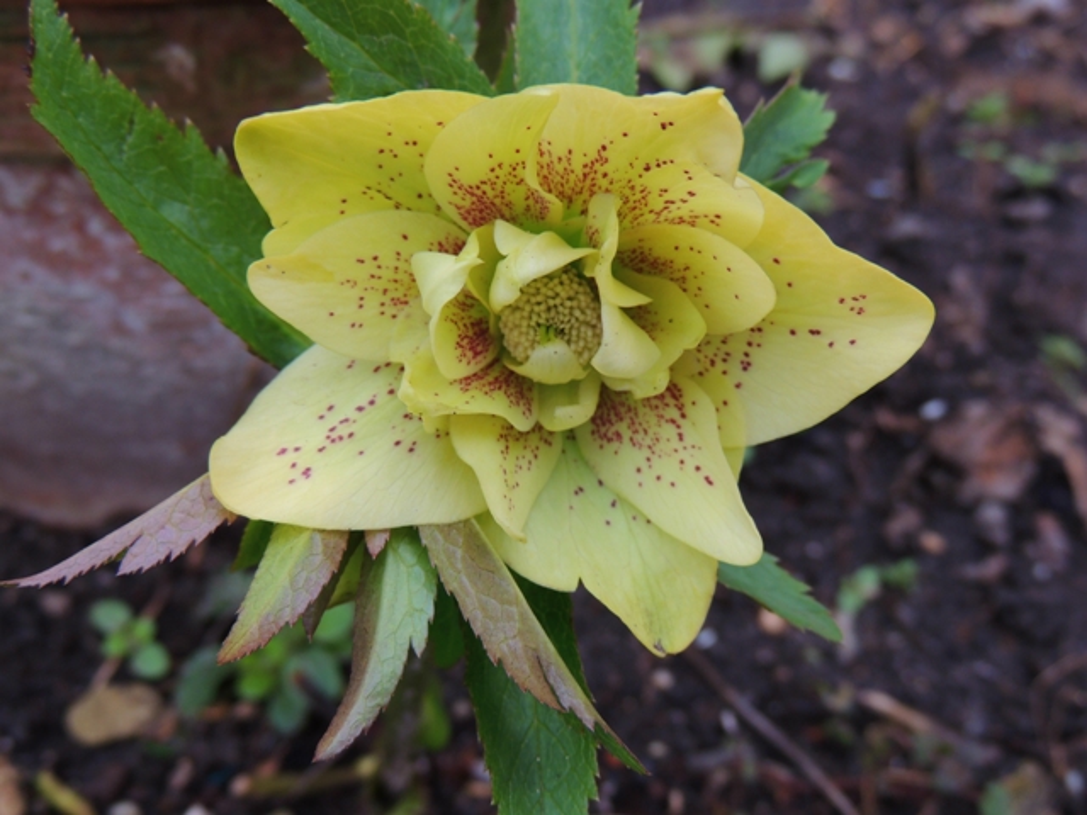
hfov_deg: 46.8
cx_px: 544
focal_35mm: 40
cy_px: 408
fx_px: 1256
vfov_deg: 36.0
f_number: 3.3
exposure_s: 1/100
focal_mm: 7.1
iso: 100
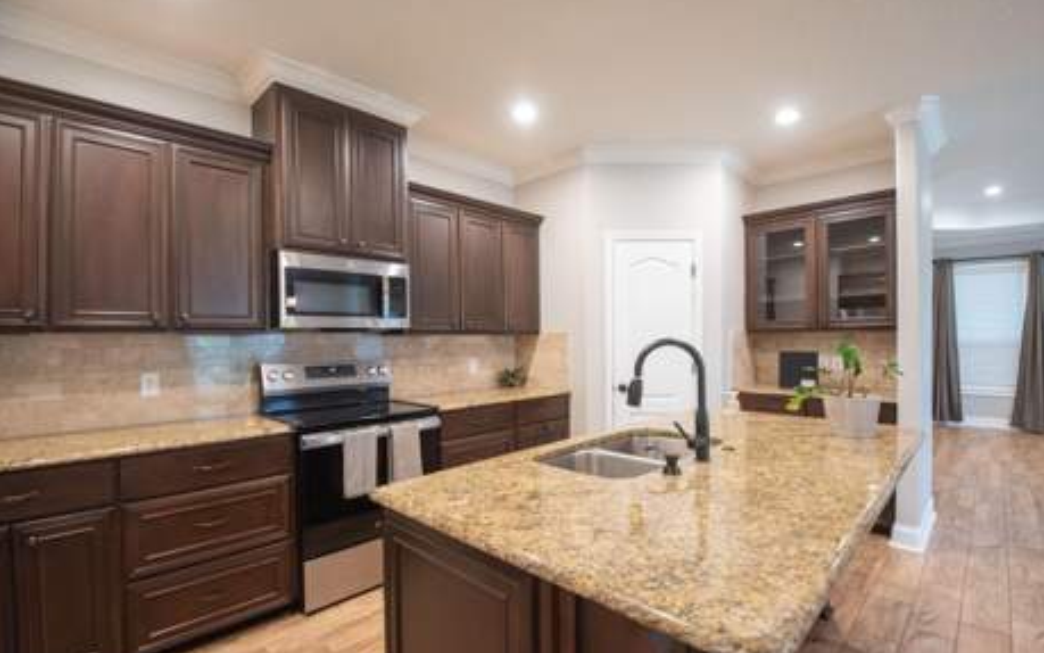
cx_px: 539
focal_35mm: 16
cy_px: 348
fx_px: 455
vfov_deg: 71.2
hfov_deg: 97.8
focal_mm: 10
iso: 1250
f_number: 4.5
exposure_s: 1/30
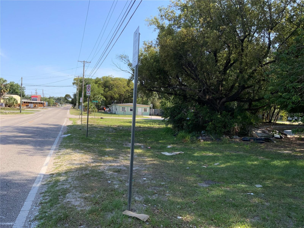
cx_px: 152
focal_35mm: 29
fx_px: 255
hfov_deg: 61.7
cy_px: 114
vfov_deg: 48.2
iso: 16
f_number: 1.8
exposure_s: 1/997
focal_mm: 3
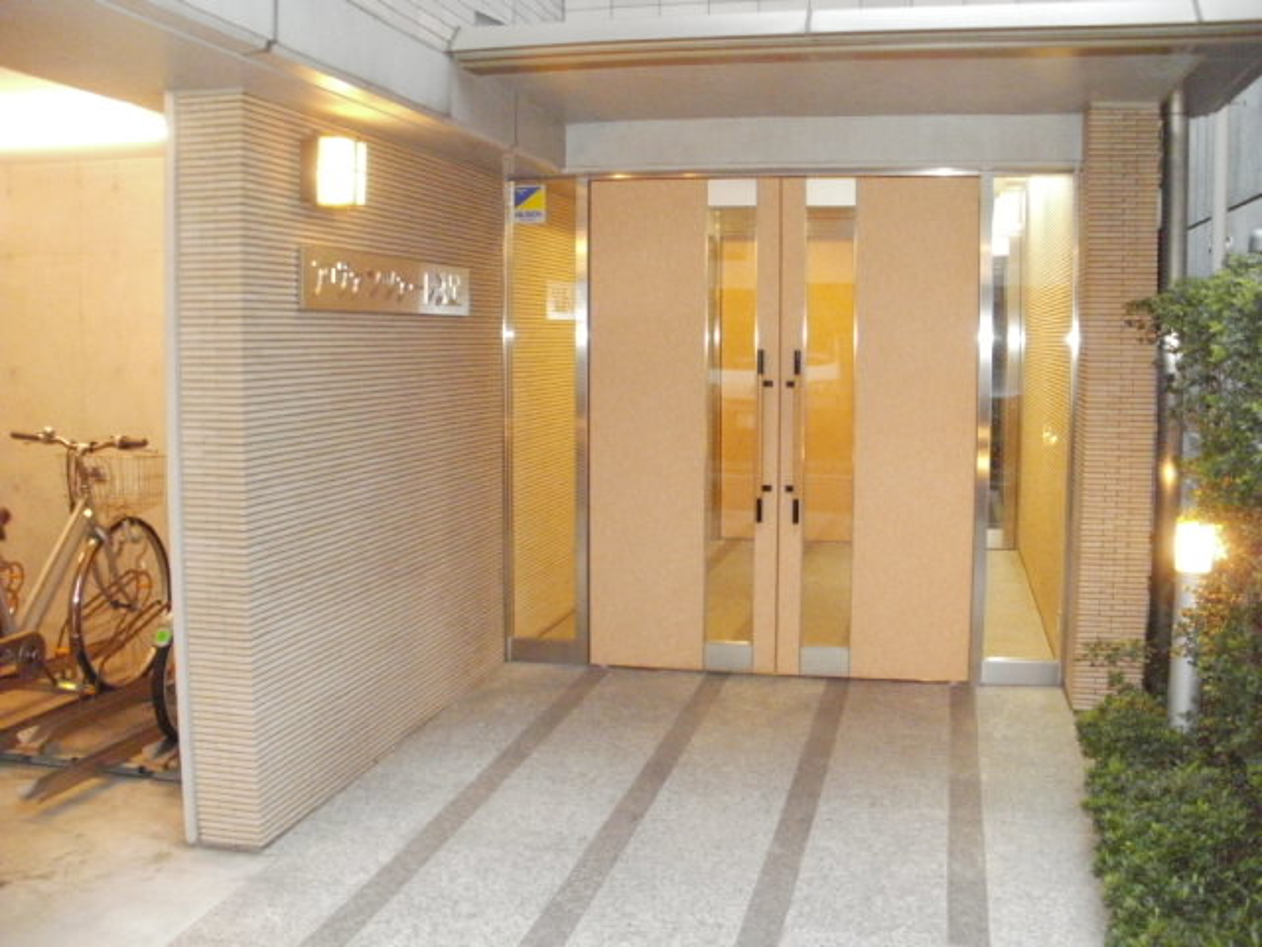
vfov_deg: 39.7
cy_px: 474
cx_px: 631
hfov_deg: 51.4
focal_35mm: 36
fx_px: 1312
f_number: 3.5
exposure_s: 1/30
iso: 800
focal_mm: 6.3
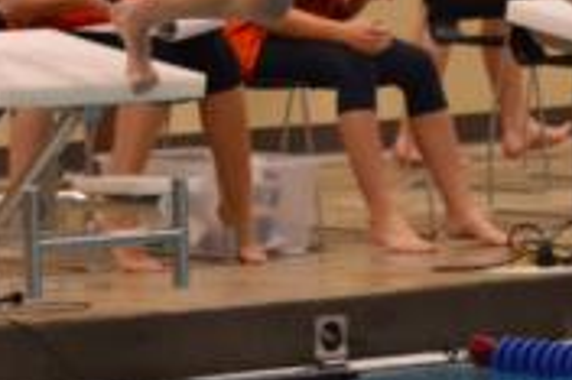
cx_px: -240
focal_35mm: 512
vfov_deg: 2.7
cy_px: 169
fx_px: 8127
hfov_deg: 4.0
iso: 2500
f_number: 2.8
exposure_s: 1/500
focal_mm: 100
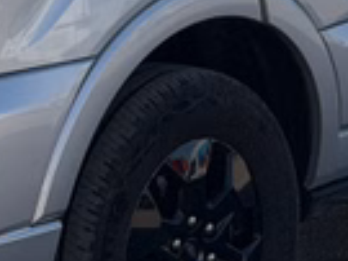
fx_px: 2853
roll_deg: +0.0
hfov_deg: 7.0
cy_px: -269
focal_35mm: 284
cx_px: 214
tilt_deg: -2.6
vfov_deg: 5.1
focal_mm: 6.76
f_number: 1.78
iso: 100
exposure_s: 1/6024
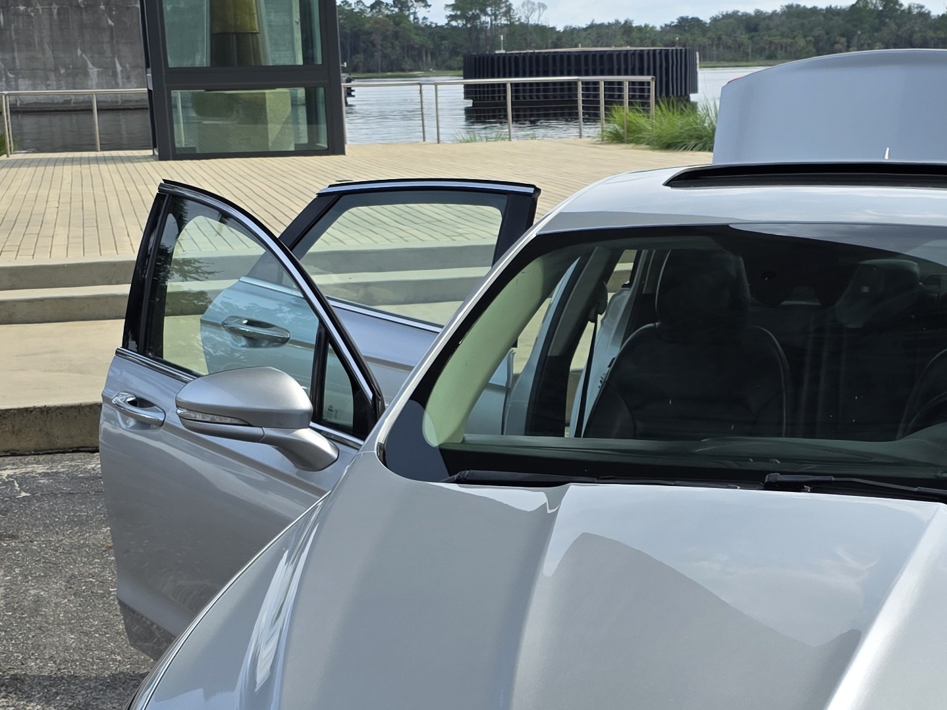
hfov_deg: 30.2
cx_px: 582
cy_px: 602
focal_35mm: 64
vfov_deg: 22.5
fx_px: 1751
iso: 80
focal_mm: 6.3
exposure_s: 1/3737
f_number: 1.7
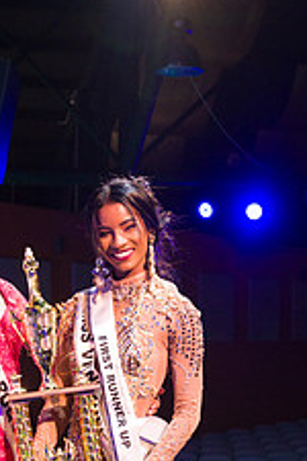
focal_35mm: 96
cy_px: 383
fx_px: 1228
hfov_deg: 14.2
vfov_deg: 20.9
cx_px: 108
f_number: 5
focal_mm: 48
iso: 4000
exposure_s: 1/160
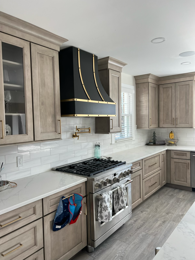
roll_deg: +1.9
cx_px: 98
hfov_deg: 53.1
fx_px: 195
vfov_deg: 67.3
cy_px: 130
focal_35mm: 26
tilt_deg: -2.0
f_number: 1.5
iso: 50
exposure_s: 1/121
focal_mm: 5.7
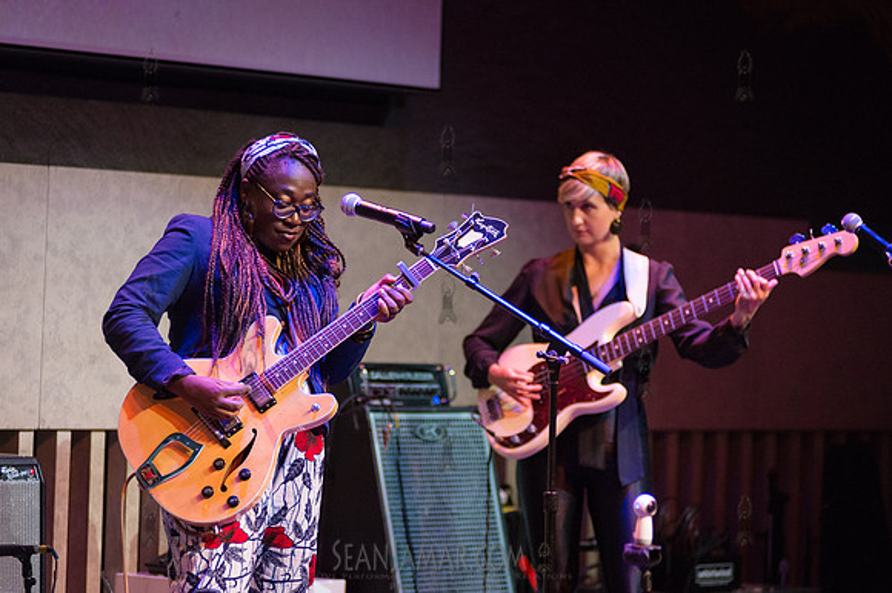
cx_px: 386
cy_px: 291
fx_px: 4079
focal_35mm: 165
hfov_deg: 12.5
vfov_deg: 8.3
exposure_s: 1/400
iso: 3200
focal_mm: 145
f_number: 2.8
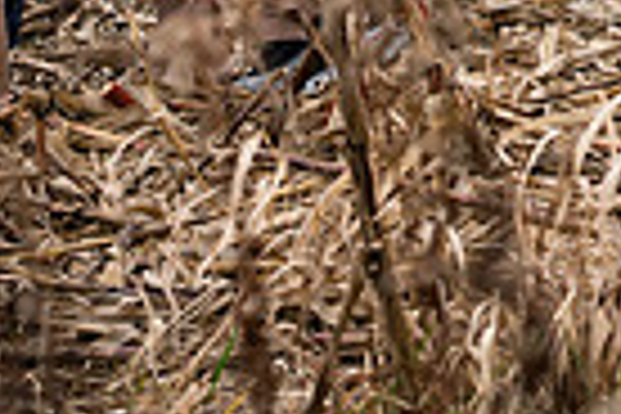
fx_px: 6744
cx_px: 724
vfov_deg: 3.5
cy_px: -402
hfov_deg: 5.3
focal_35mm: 391
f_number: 6.3
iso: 320
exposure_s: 1/250
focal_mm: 85
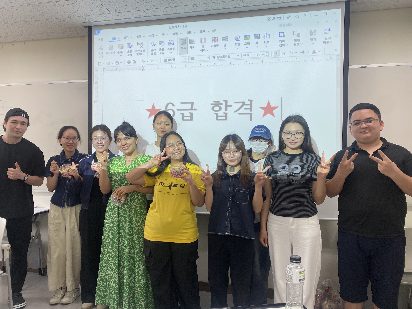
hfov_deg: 65.3
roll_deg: -0.3
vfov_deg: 51.3
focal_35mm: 27
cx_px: 201
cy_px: 158
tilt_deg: -1.8
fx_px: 321
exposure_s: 1/120
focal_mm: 4.25
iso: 40
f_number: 1.8
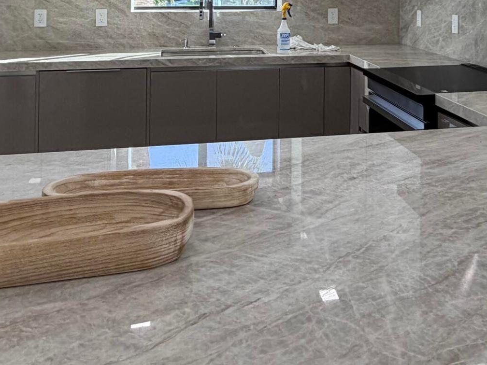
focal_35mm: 40
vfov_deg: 32.3
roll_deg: -1.3
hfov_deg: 46.0
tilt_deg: +0.2
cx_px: 326
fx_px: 563
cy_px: -22
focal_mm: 2.22
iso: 50
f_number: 2.2
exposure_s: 1/133
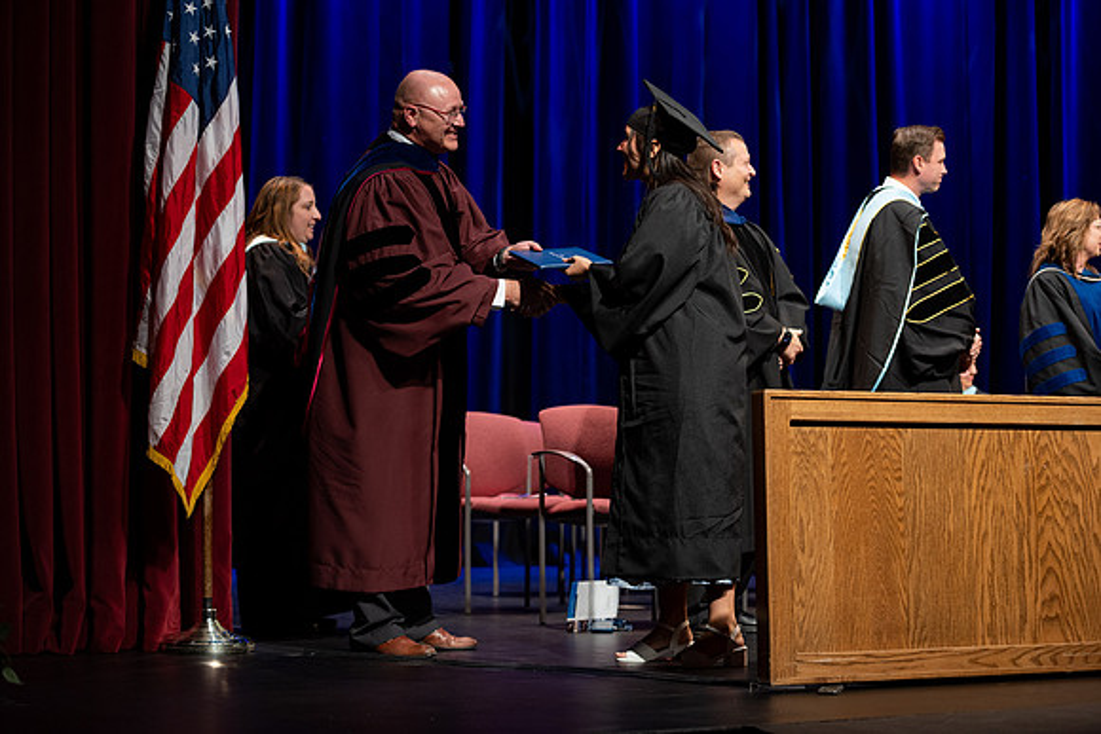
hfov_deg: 28.8
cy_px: 367
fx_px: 2141
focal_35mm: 70
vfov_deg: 19.5
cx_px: 550
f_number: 2.8
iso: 640
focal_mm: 70
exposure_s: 1/250
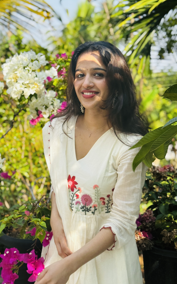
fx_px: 394
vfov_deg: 39.6
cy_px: 142
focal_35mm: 51
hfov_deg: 25.3
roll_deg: -0.4
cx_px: 80
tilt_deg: -4.8
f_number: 1.78
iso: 64
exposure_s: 1/1312
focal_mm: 6.76
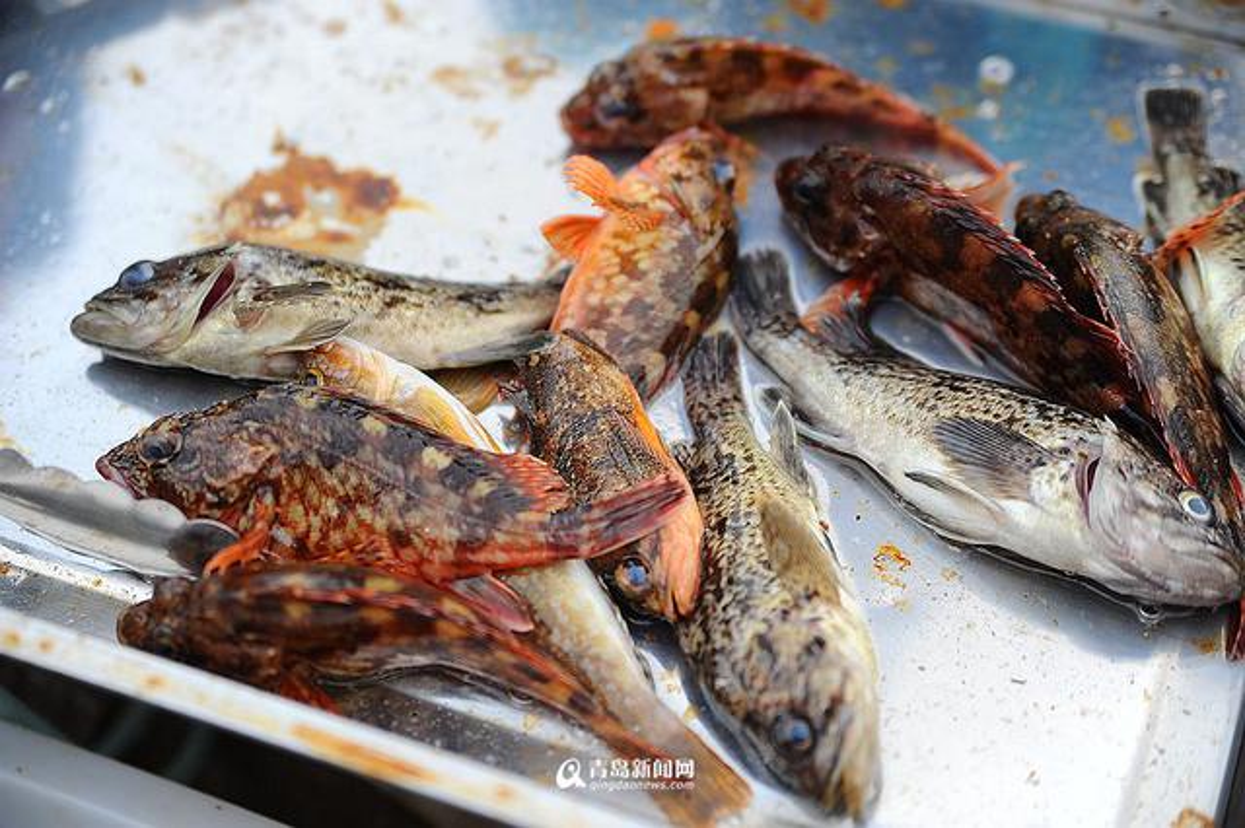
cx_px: 622
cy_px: 414
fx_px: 2419
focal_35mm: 70
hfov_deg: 28.9
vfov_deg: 19.4
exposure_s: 1/1000
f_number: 2.8
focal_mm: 70
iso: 400
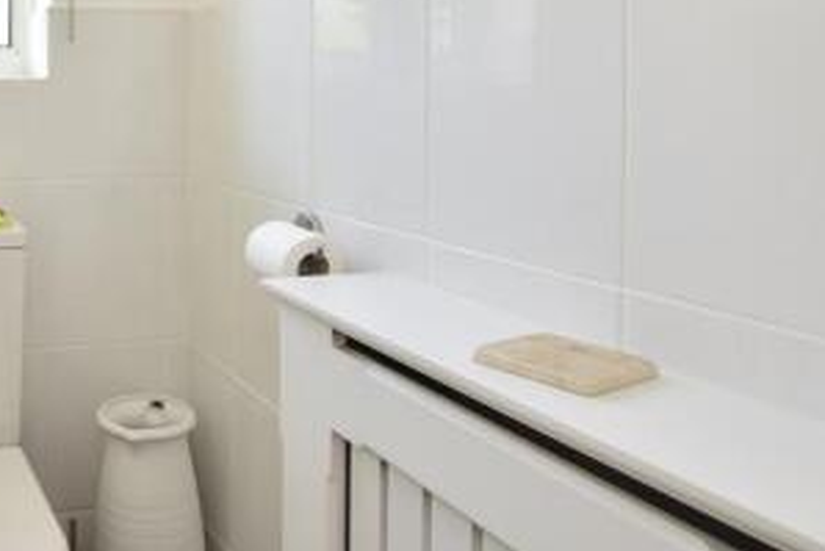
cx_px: 22
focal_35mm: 33
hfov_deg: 48.4
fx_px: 757
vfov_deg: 38.2
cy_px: 96
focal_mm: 10
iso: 400
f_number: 7.1
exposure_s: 1/30
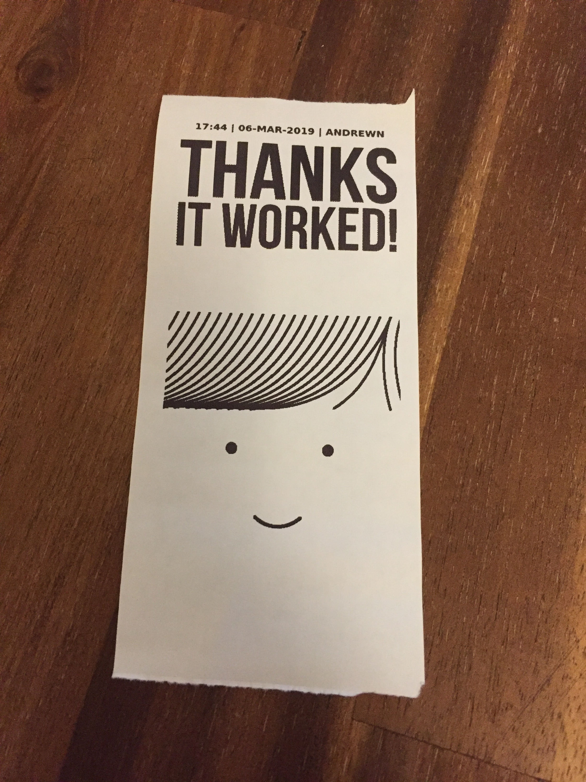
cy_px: 391
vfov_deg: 61.7
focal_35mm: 29
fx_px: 655
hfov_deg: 48.2
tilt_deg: -76.8
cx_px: 293
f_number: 2.2
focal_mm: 4.15
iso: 320
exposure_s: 1/17
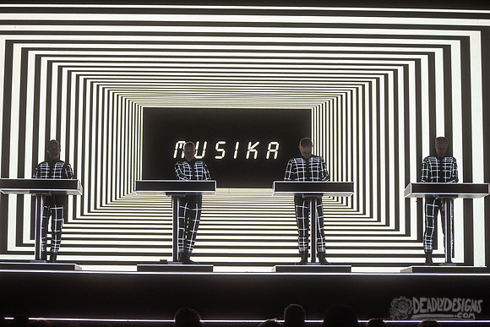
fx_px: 1186
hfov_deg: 23.3
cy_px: 164
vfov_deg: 15.7
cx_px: 240
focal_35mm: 87
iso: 2500
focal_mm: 80
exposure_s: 1/320
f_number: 3.2
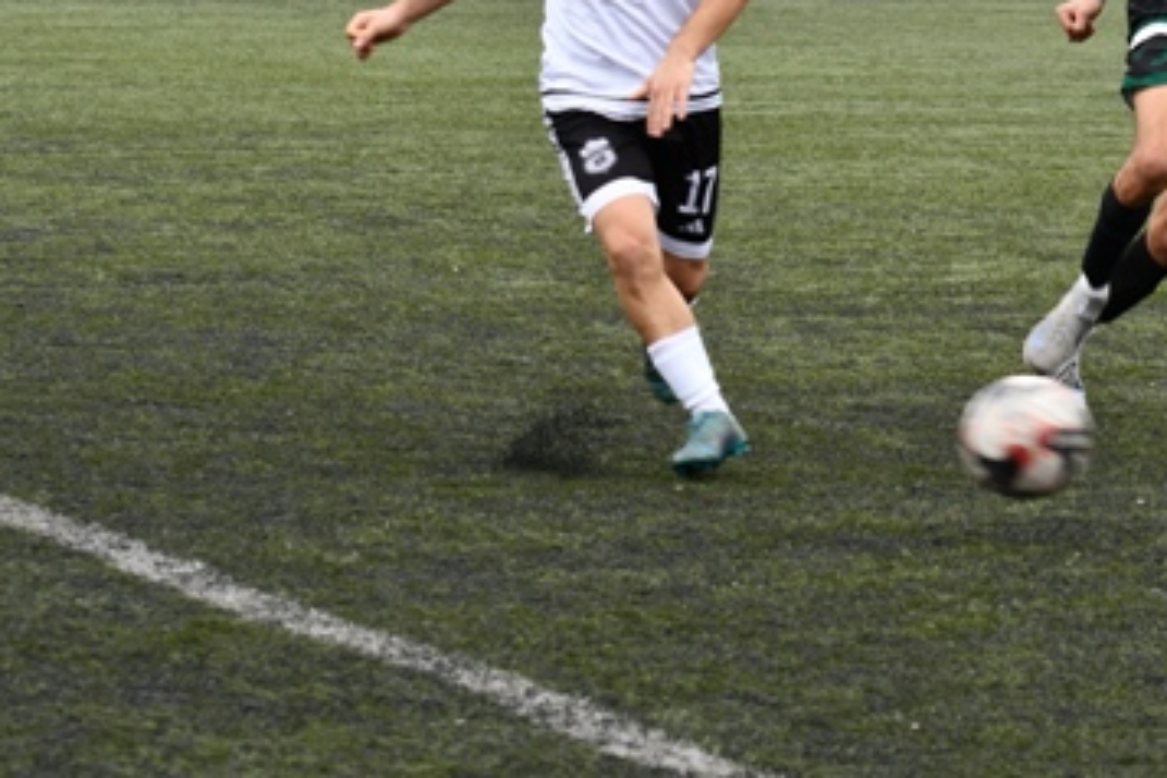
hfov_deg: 10.9
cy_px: 273
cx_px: 941
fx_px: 6094
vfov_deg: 7.3
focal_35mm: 188
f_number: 5.6
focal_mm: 70
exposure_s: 1/250
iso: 250
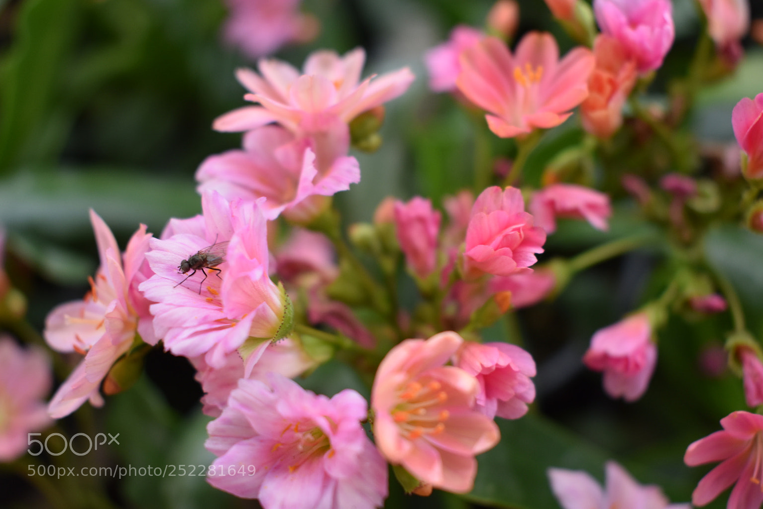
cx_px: 393
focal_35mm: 53
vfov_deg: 25.5
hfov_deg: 37.5
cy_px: 245
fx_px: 1124
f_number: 4.5
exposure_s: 1/80
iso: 400
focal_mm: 34
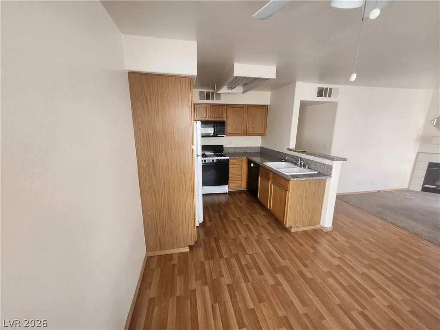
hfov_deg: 106.2
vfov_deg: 89.9
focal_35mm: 13
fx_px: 165
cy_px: 165
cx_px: 220
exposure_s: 1/40
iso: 320
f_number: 2.2
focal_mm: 1.74
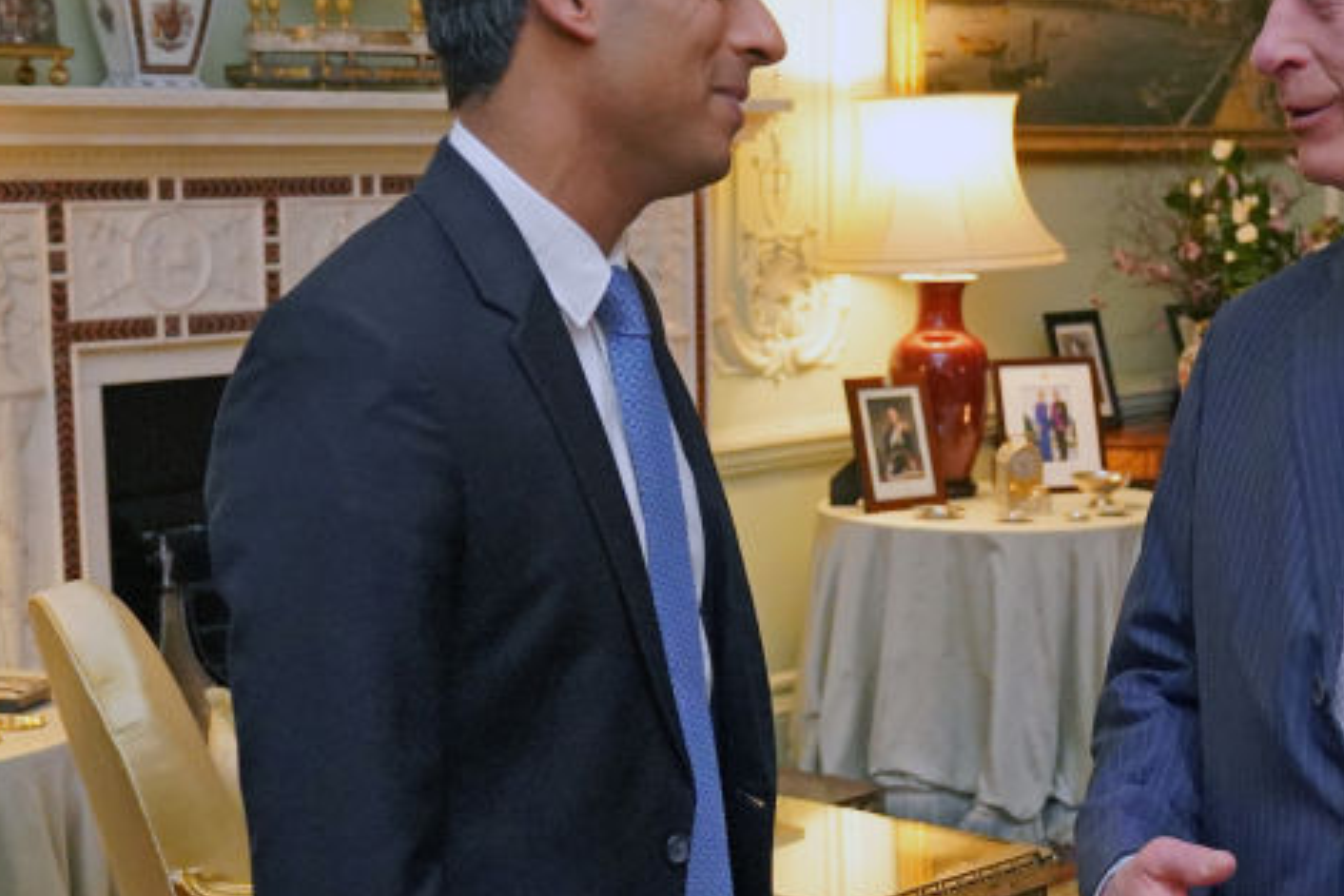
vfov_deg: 18.4
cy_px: 578
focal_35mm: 74
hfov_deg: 27.0
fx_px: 2762
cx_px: 987
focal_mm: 34
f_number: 4.5
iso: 8000
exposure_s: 1/320
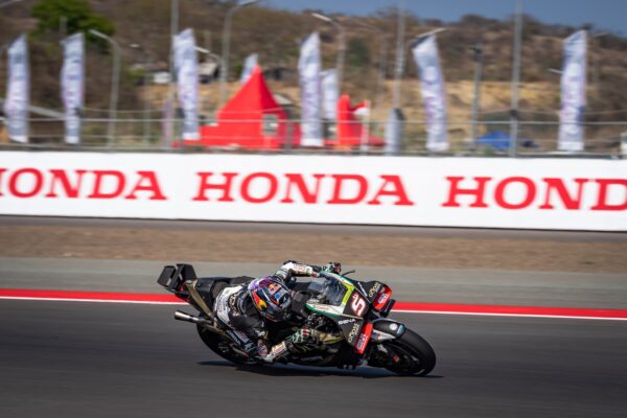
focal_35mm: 195
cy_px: 191
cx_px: 307
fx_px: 3401
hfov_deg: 10.5
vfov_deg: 7.0
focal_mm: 135
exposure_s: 1/1000
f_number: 4
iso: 50
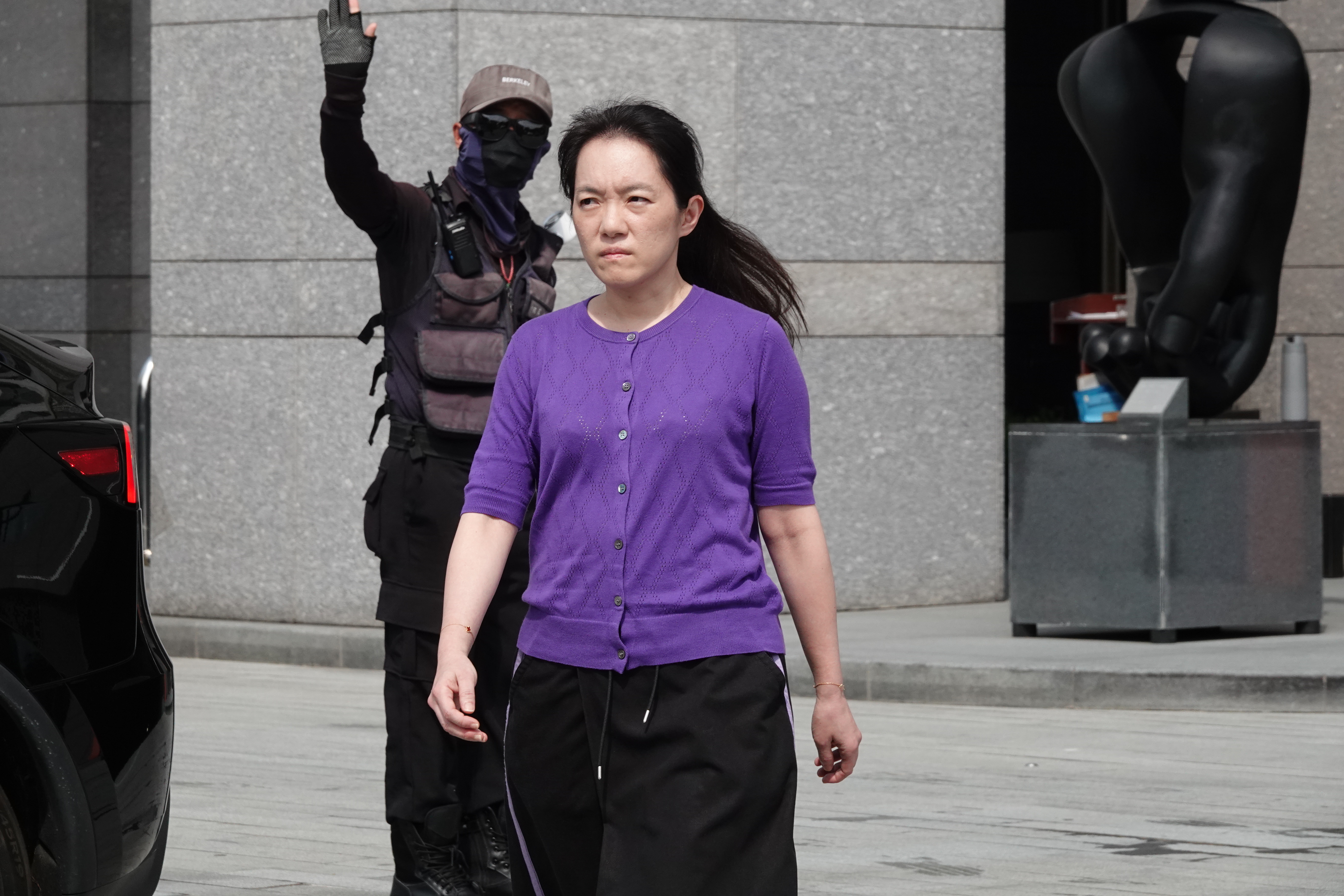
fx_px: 6869
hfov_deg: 11.2
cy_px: 448
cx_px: 672
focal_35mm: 184
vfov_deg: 7.5
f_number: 7.1
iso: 400
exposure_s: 1/800
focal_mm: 67.46
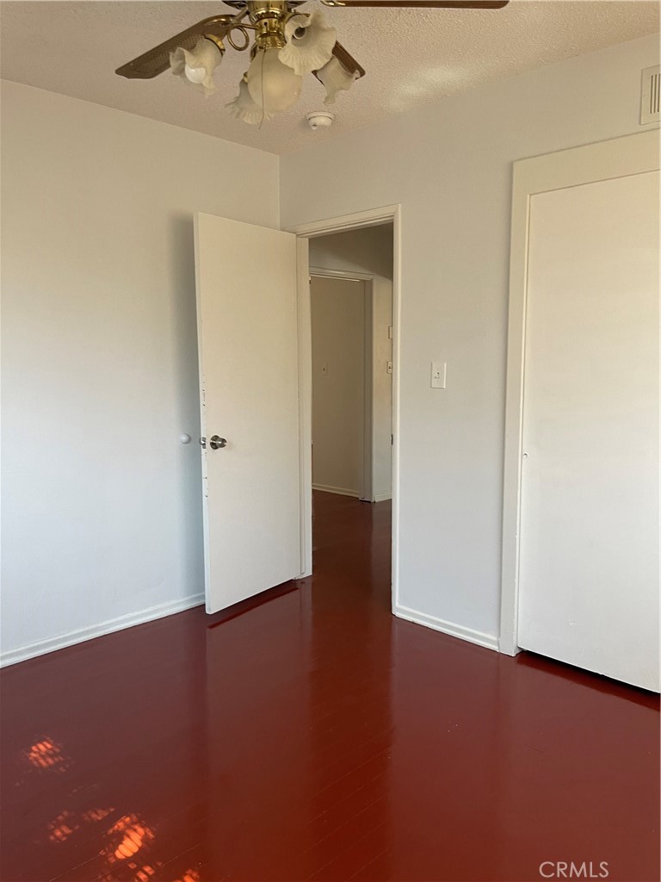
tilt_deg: -6.3
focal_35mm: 25
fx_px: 637
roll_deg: +1.0
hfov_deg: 54.9
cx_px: 330
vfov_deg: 69.4
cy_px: 441
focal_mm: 5.1
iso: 125
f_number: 1.6
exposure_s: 1/60
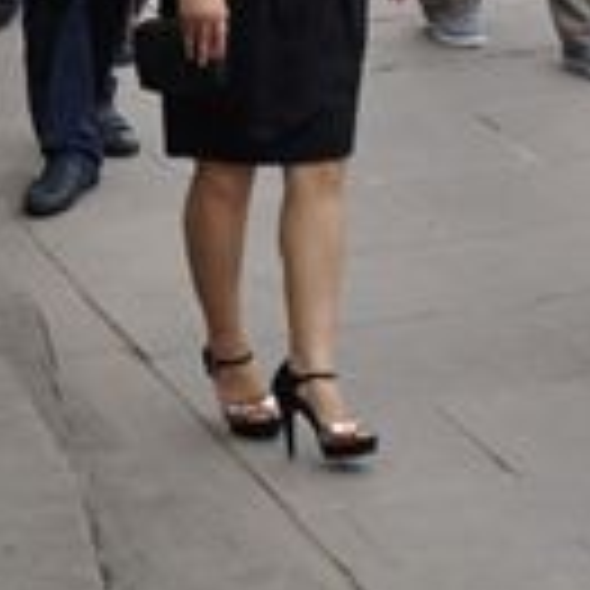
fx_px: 4802
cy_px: -565
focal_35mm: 249
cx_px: 1112
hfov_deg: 6.8
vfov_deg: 6.8
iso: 250
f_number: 11
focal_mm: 32
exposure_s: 1/200
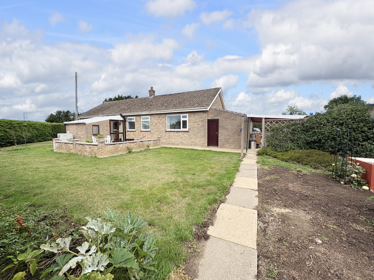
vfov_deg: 85.7
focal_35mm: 14
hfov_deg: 102.1
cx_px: 187
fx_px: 151
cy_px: 140
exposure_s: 1/1143
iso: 50
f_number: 2.2
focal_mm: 2.22
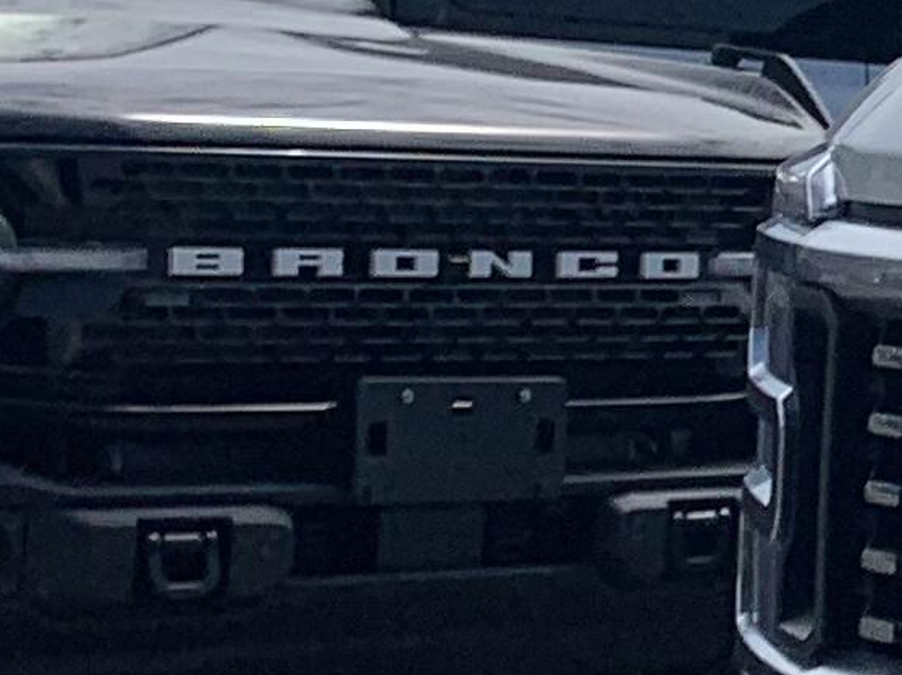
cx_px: 2683
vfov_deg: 7.9
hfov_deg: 8.7
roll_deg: -4.8
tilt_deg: -3.7
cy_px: 296
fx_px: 4897
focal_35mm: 188
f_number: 1.8
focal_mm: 4.25
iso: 25
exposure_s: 1/5405
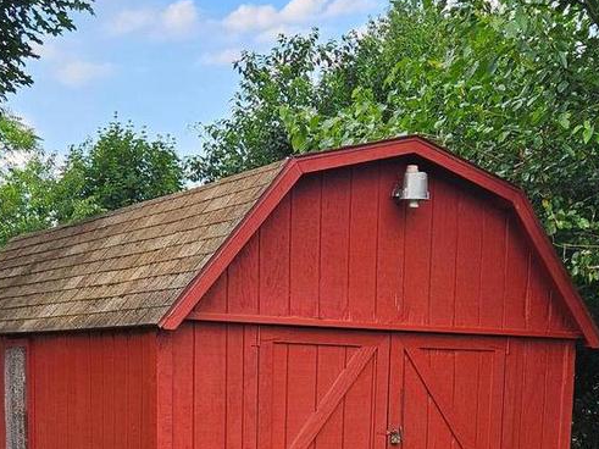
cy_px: 257
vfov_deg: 30.2
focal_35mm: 48
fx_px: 830
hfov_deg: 39.6
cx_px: 318
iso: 25
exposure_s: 1/252
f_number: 1.8
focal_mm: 5.4
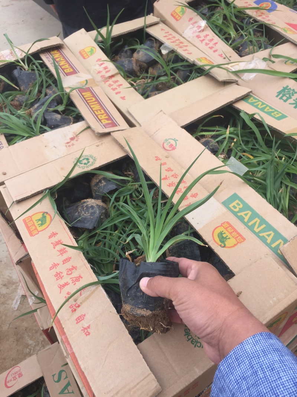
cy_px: 198
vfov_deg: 61.7
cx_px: 148
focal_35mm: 29
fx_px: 332
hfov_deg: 48.2
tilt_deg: -50.5
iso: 32
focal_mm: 4.15
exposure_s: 1/471
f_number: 2.2
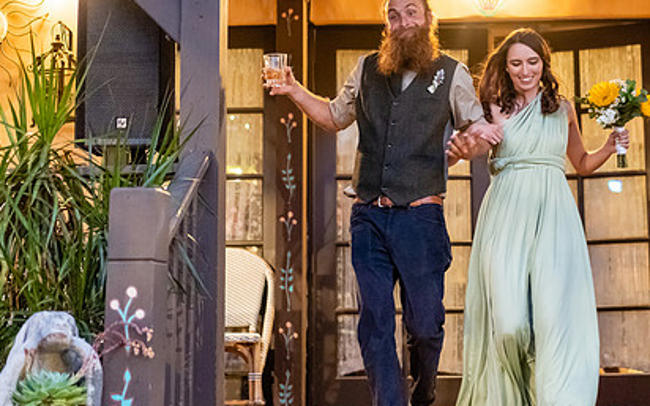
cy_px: 152
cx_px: 448
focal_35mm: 79
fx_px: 1399
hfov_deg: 26.0
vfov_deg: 16.5
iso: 2500
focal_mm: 55
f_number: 1.8
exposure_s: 1/200
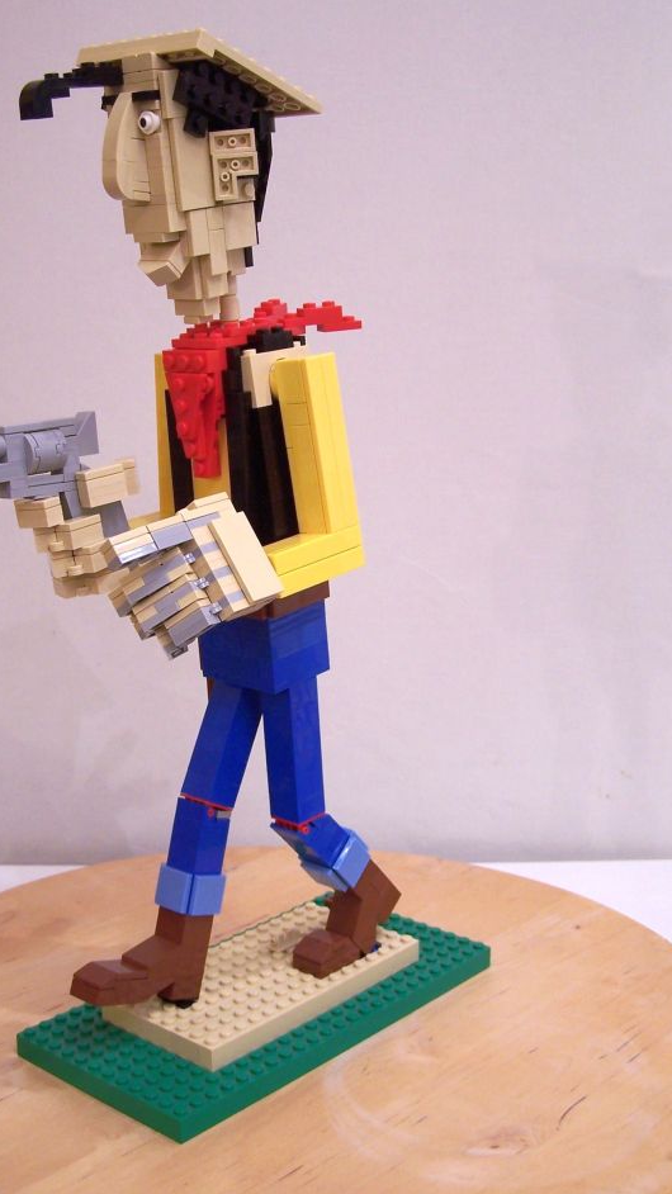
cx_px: 276
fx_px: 1425
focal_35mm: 45
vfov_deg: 45.5
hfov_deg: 26.5
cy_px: 567
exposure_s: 1/3
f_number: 2.8
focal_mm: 6.3
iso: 80
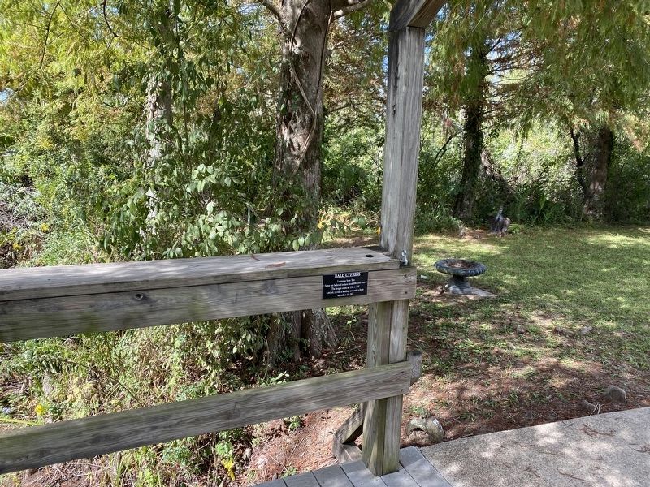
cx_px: 325
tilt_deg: -10.6
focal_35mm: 26
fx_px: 488
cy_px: 244
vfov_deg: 53.1
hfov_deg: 67.3
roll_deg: -3.3
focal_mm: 4.25
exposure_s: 1/421
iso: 32
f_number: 1.8
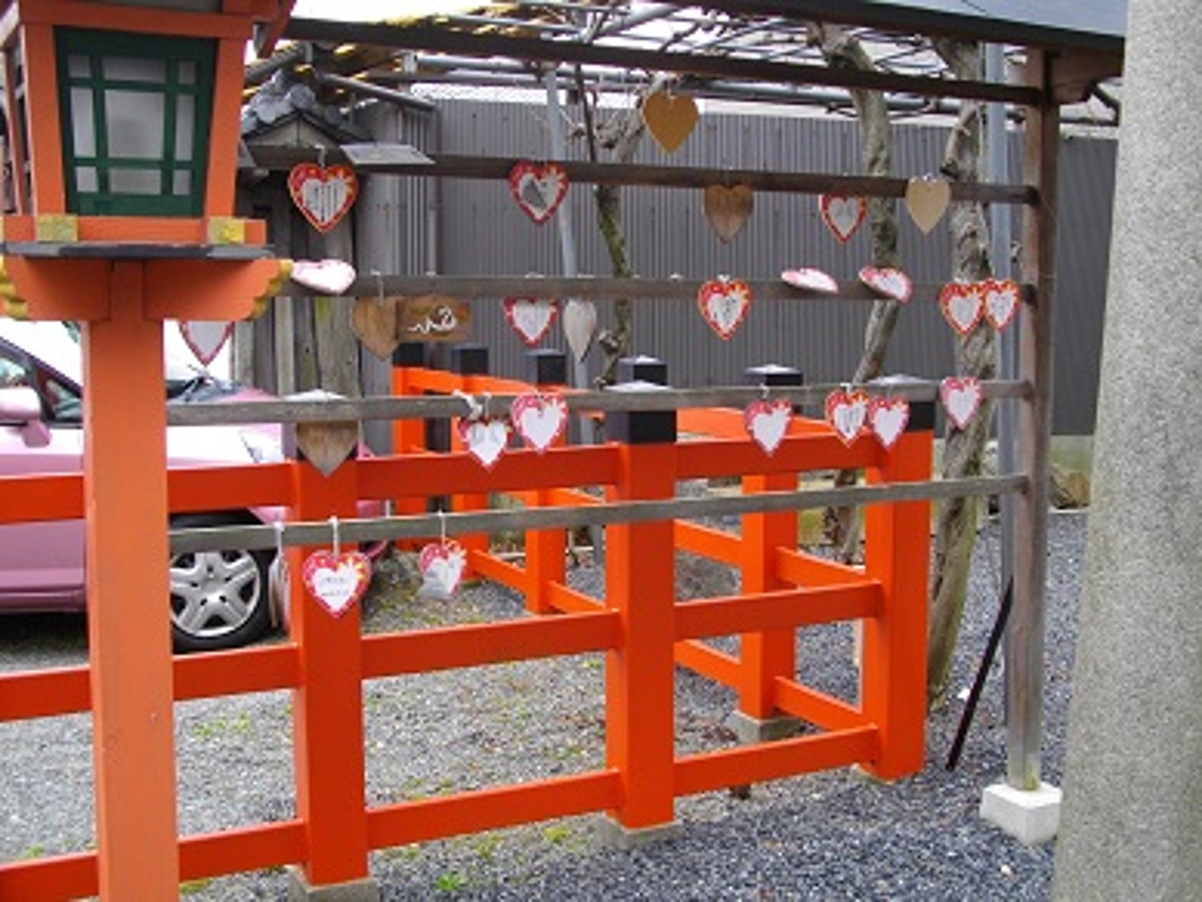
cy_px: 451
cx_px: 601
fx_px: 1389
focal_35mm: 40
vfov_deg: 36.0
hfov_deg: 46.8
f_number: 3.2
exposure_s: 1/200
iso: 100
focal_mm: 7.1
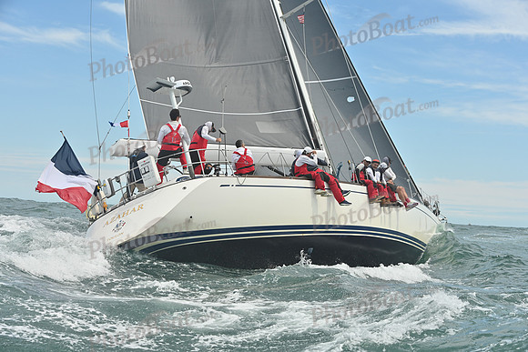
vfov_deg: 19.5
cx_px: 264
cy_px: 176
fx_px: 1027
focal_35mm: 70
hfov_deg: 28.8
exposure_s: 1/1250
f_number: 8
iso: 250
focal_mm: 70
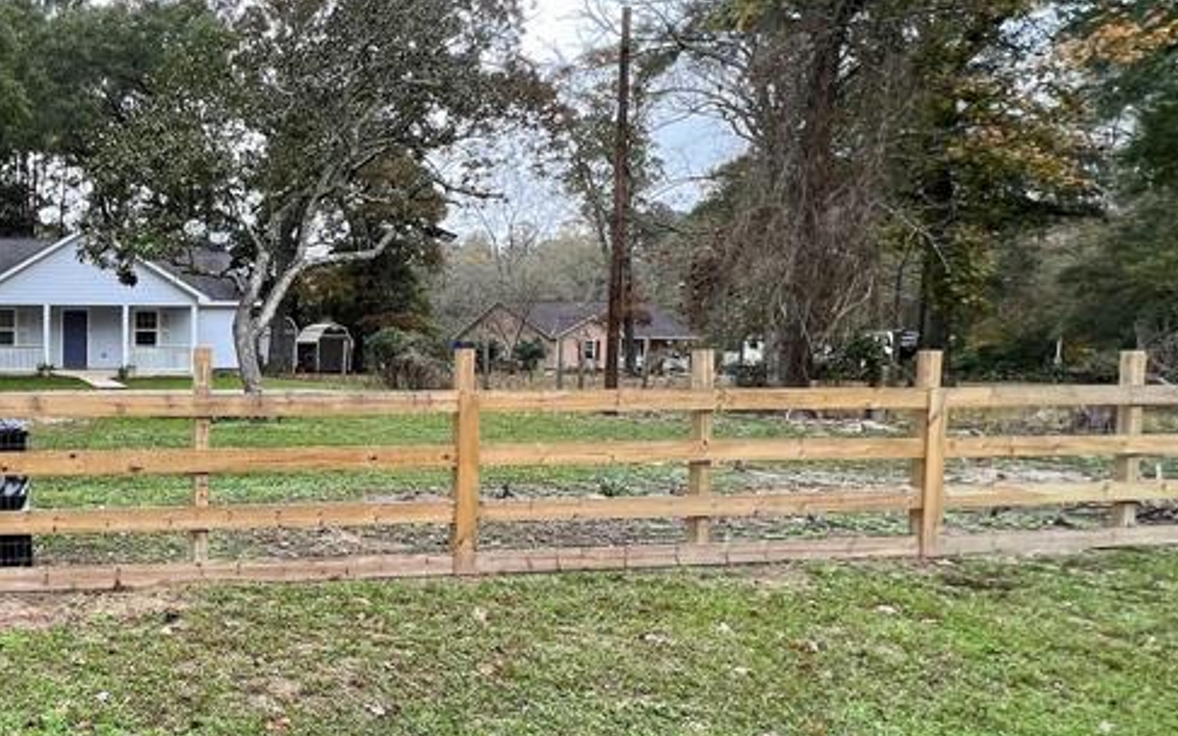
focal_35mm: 29
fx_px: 931
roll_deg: -0.1
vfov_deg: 43.0
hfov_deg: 52.2
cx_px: 15
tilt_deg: -4.5
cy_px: 419
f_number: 1.8
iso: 32
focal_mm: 1.57
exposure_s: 1/104
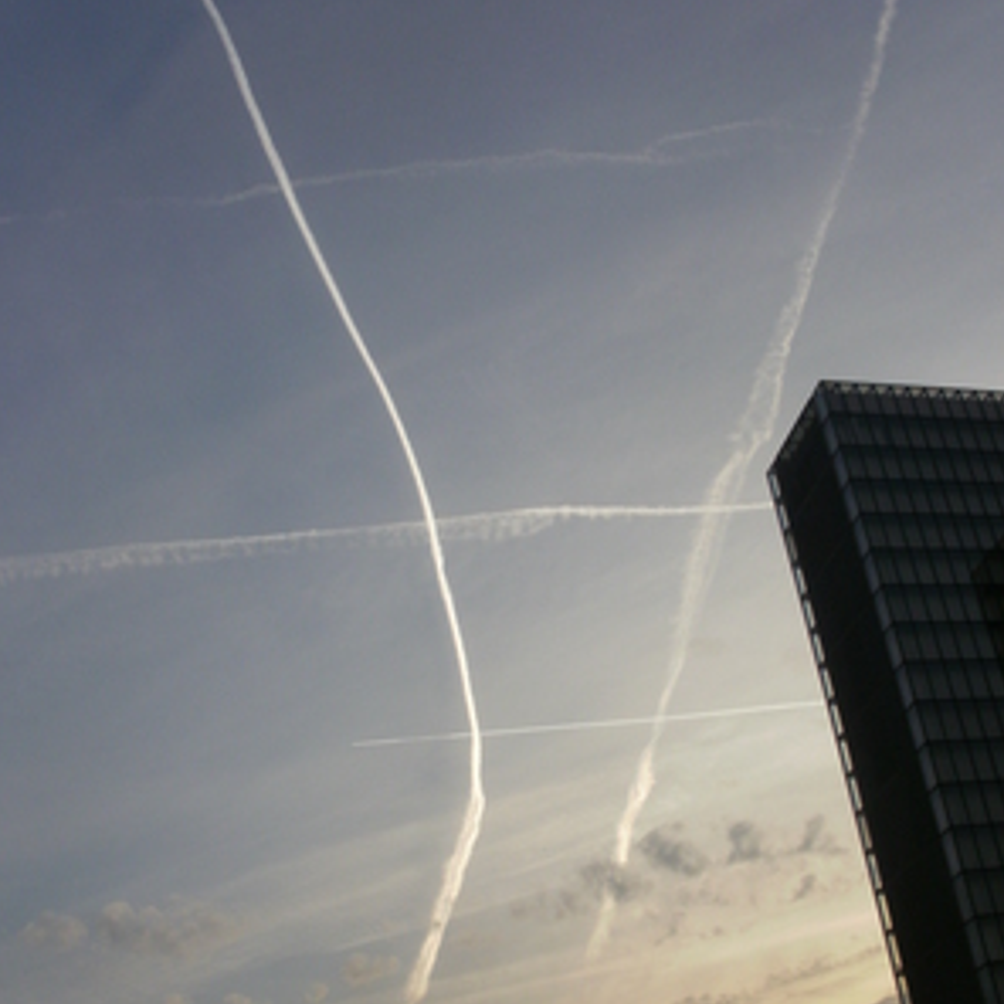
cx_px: 505
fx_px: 1411
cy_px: 597
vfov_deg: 39.0
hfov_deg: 39.2
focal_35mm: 43
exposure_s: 1/400
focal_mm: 6.3
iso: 100
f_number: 5.6
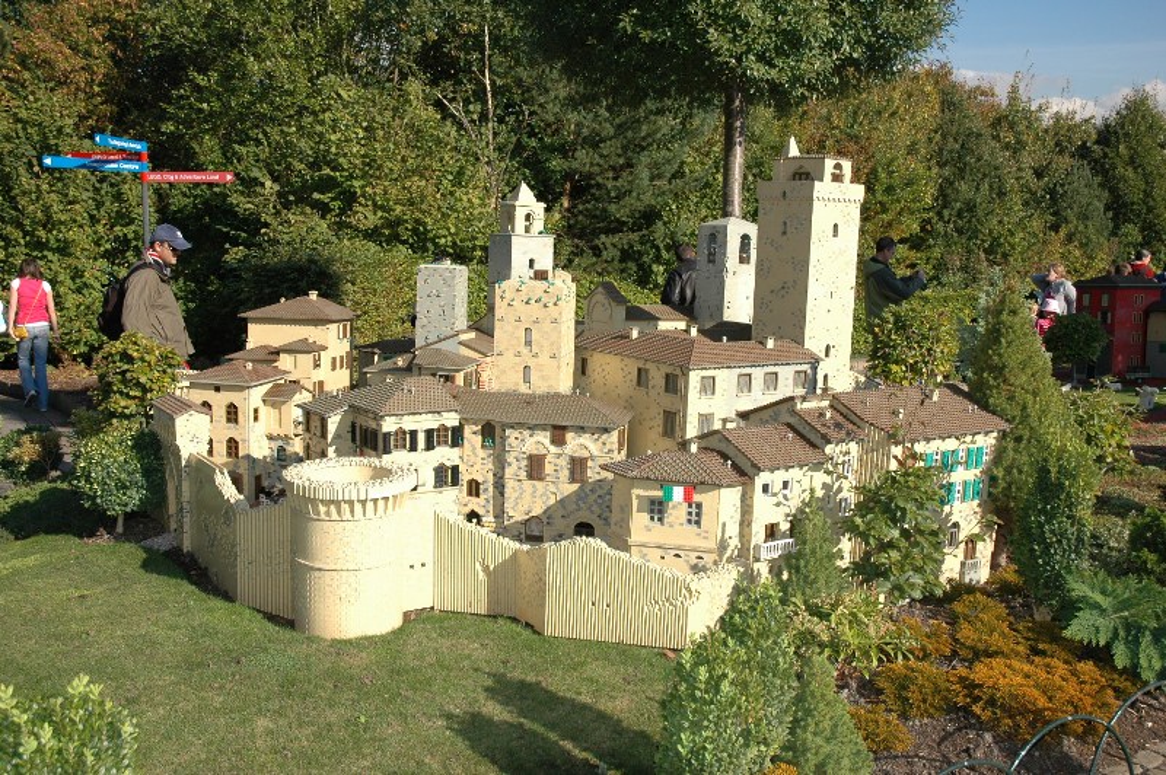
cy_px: 388
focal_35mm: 38
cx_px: 583
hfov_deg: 51.3
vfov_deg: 35.4
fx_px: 1214
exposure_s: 1/500
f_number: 5
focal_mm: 25
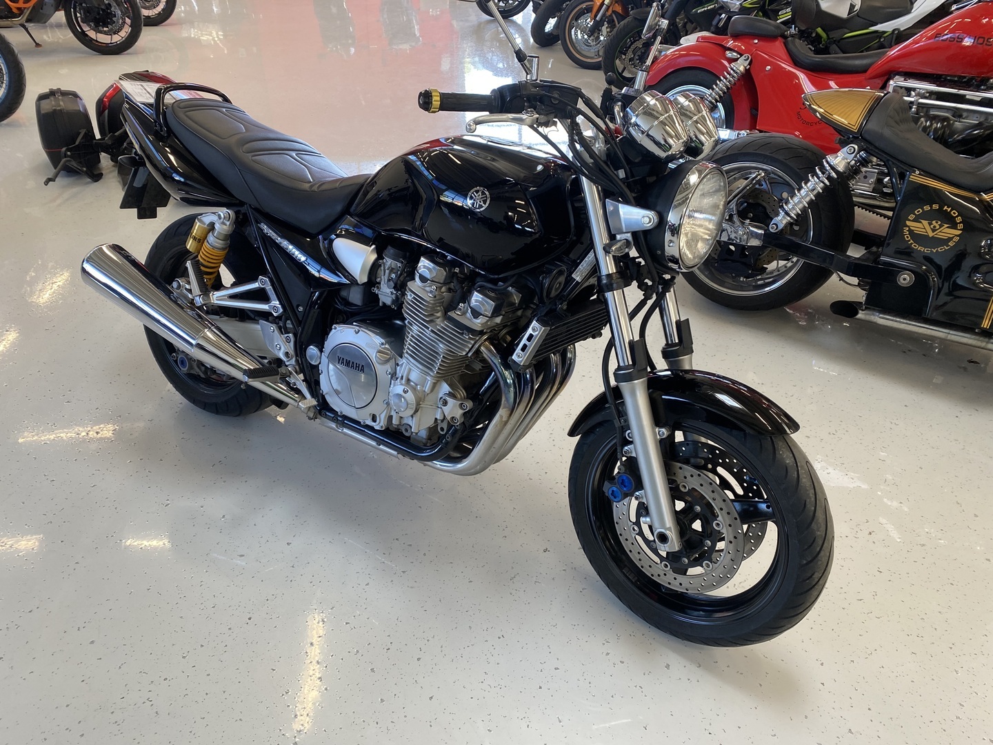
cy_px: 372
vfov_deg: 53.1
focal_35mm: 26
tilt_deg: -34.2
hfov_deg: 67.3
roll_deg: +0.8
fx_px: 746
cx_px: 496
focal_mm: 4.25
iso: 100
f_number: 1.8
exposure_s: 1/100
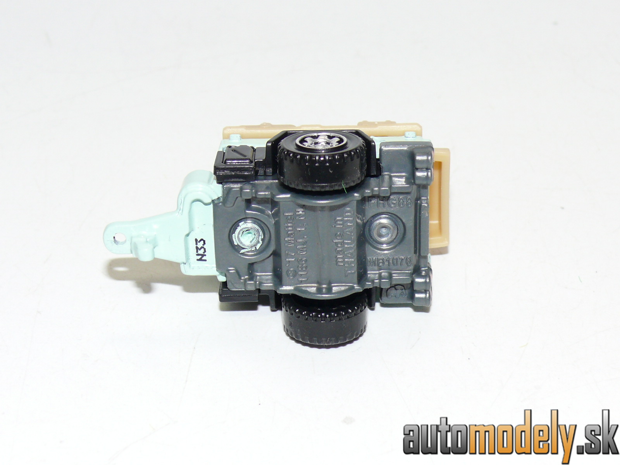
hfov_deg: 22.0
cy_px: 232
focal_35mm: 89
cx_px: 310
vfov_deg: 16.6
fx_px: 1594
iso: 100
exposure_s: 1/30
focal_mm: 12.6
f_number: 4
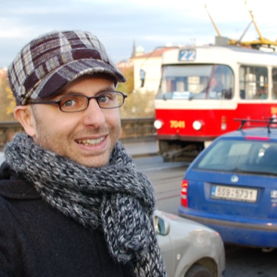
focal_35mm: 78
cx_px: 146
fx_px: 704
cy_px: 139
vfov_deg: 22.3
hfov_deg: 22.3
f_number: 6.3
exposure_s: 1/160
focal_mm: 35
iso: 400
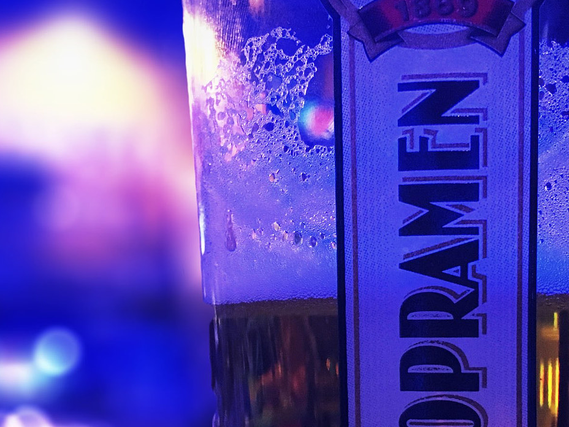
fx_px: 822
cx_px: 258
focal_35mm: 50
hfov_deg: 38.2
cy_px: 325
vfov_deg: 28.6
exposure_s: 1/17
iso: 320
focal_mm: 4.15
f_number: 2.2
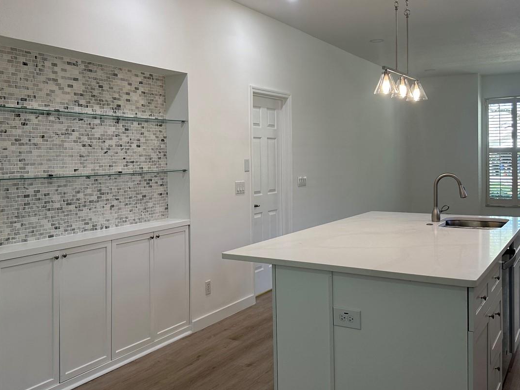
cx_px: 229
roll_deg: +0.8
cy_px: 167
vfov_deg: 39.6
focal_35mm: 36
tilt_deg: -1.5
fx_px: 541
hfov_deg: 51.2
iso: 100
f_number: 1.78
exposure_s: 1/162
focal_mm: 6.86
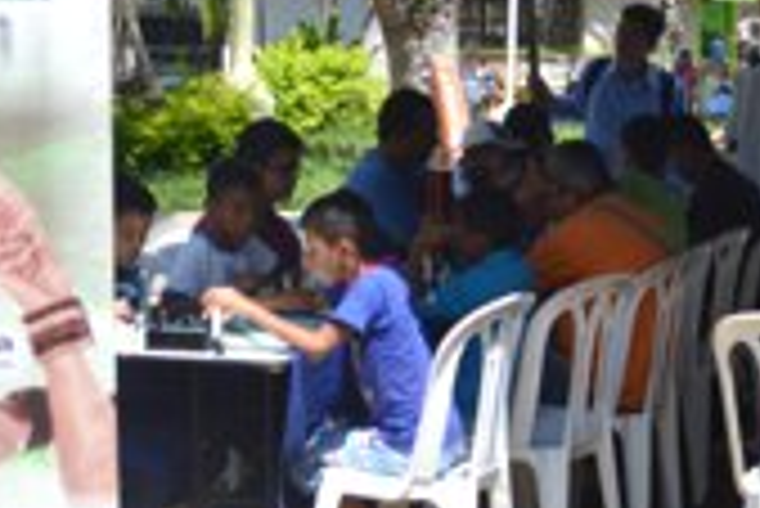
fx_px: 2028
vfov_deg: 14.0
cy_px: -45
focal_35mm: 96
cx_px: 670
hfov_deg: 20.8
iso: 100
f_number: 6.3
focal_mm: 24
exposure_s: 1/160
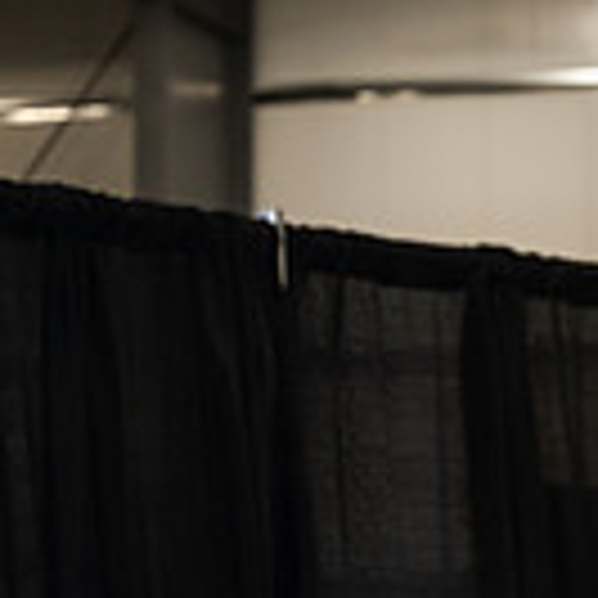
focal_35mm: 259
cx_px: 1299
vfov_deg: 6.7
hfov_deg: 6.5
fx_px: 5062
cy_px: 758
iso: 1250
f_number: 4.5
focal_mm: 70
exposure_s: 1/200
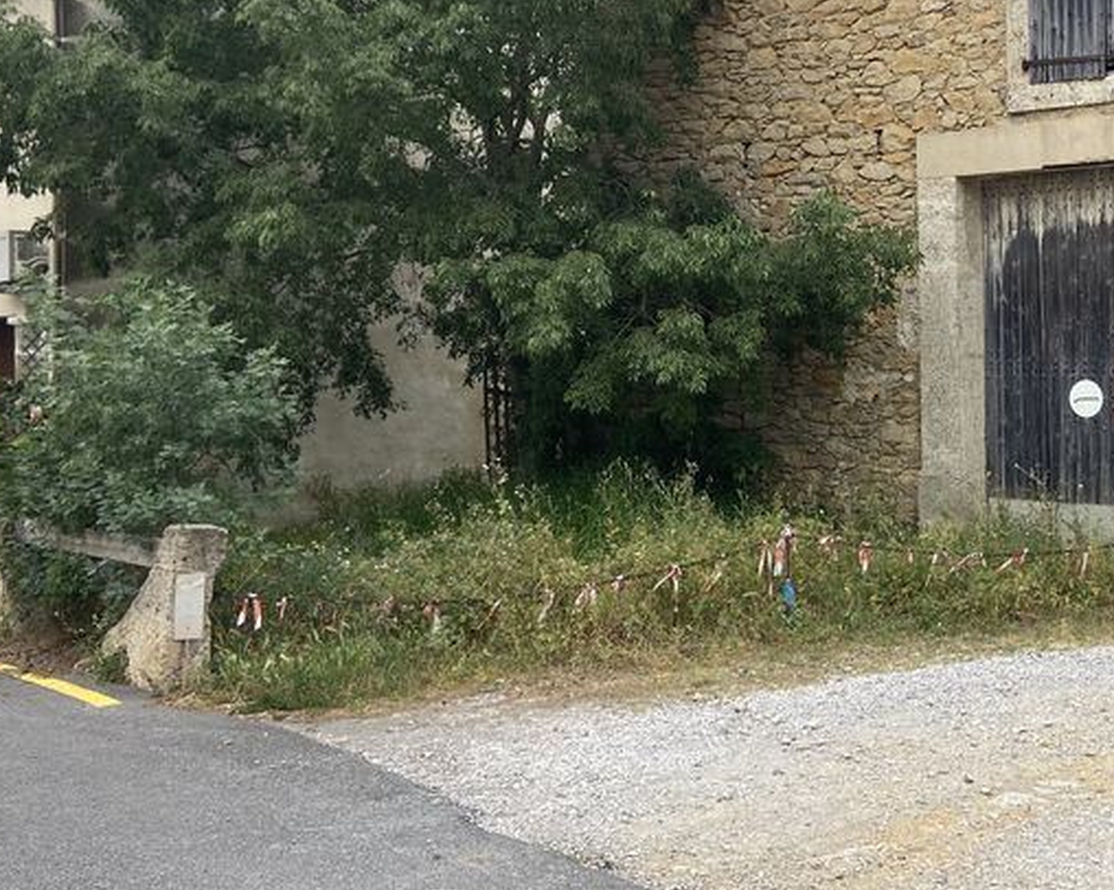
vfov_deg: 30.1
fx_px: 1648
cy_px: 309
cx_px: 923
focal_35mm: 50
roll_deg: +1.7
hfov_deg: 35.9
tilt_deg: +0.4
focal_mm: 4.25
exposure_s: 1/354
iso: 32
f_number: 1.8
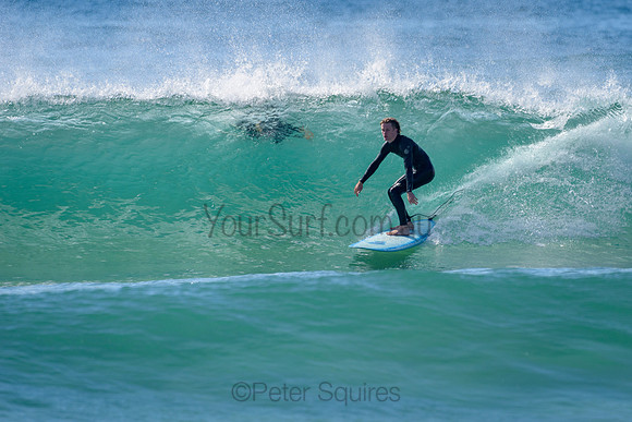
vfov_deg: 2.2
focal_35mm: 613
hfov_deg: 3.4
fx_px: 10761
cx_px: 387
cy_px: 175
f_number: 5.6
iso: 180
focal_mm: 500
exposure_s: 1/2000
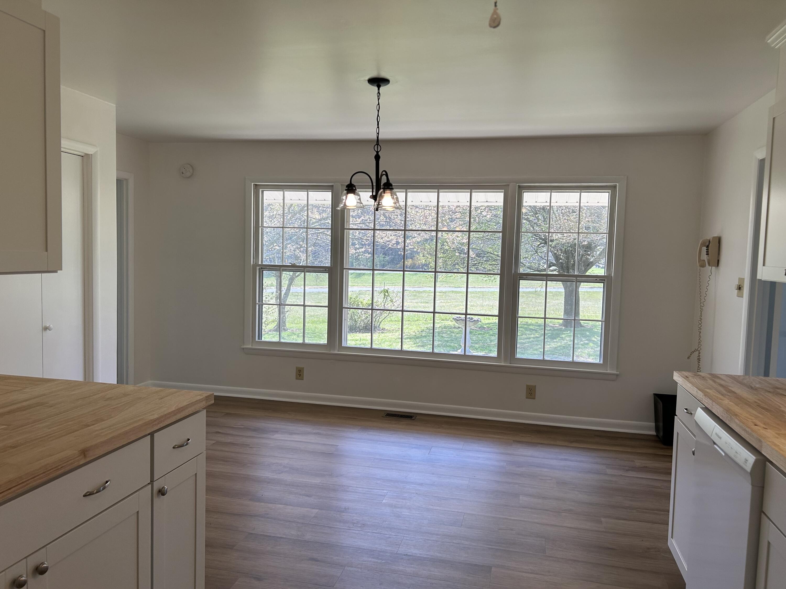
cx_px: 393
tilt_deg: -4.5
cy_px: 294
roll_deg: -0.9
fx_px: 590
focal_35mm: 26
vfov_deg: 53.1
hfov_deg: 67.3
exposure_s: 1/361
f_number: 1.5
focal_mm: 5.7
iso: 50
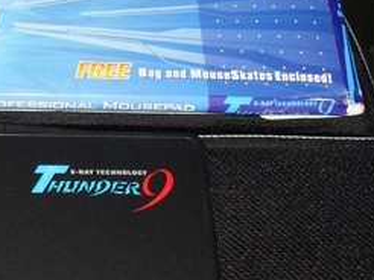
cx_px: 30
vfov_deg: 12.9
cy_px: 228
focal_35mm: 114
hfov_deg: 17.0
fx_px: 1230
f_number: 3.2
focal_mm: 6.3
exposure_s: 1/45
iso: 200
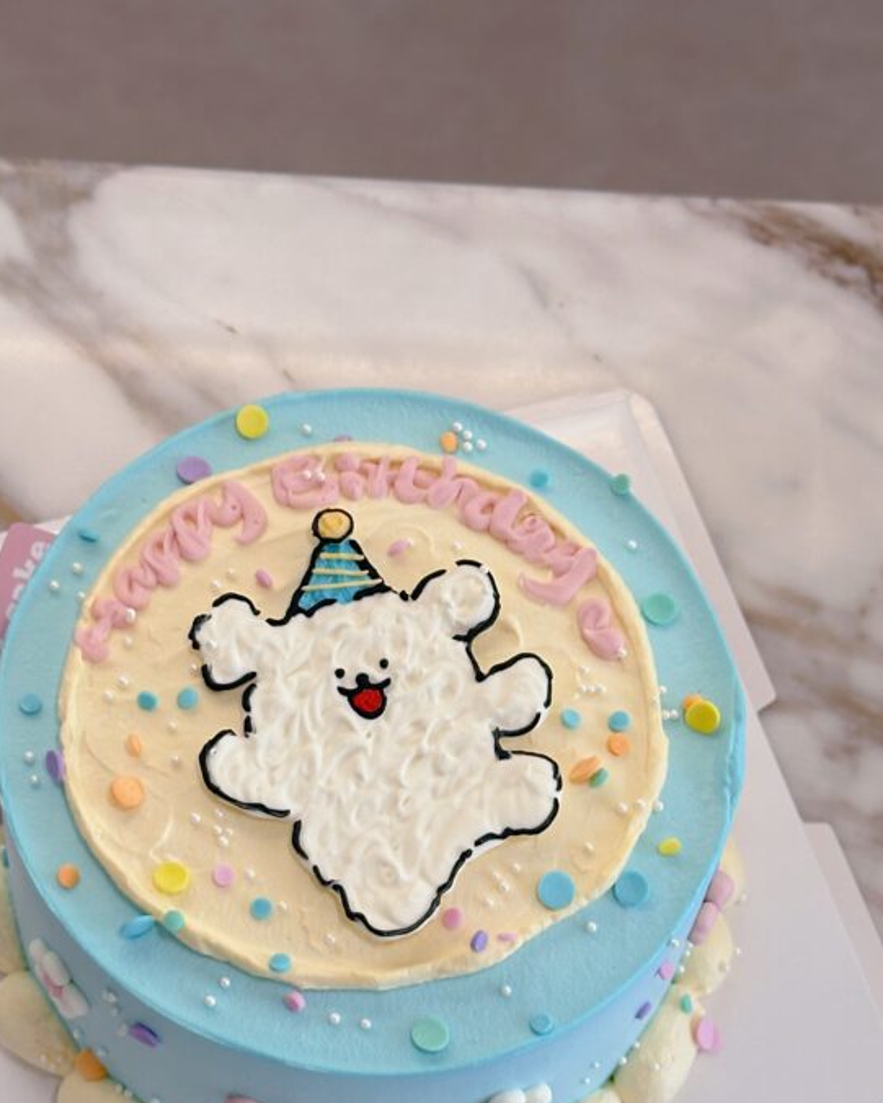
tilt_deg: -64.5
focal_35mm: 71
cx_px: 387
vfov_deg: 26.5
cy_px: 770
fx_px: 2319
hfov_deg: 21.5
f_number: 1.78
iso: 125
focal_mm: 6.86
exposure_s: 1/50
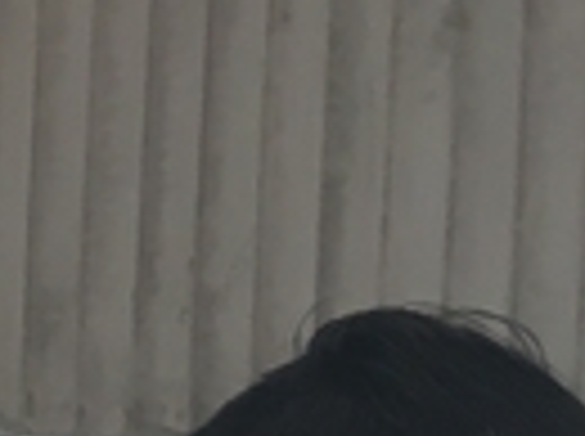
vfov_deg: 6.4
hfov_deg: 7.0
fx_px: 3863
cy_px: 503
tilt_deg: -4.1
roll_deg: +0.0
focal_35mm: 229
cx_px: -1566
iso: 64
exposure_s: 1/33
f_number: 2.2
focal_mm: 4.15
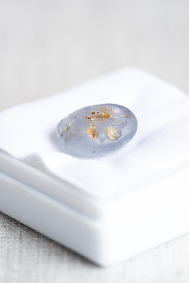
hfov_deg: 15.2
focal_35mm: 90
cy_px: 142
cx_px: 94
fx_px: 709
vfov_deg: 22.6
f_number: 7.1
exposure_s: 1/10
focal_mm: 90
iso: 100
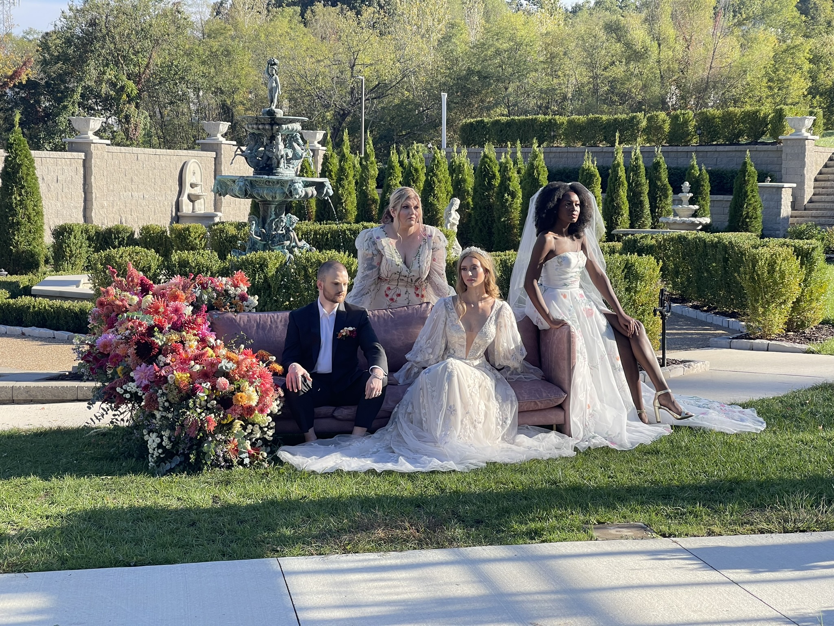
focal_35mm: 64
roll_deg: -1.1
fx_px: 1542
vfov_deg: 22.9
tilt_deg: -6.2
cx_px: 417
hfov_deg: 30.3
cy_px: 313
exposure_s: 1/317
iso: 20
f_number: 2.2
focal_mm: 7.5
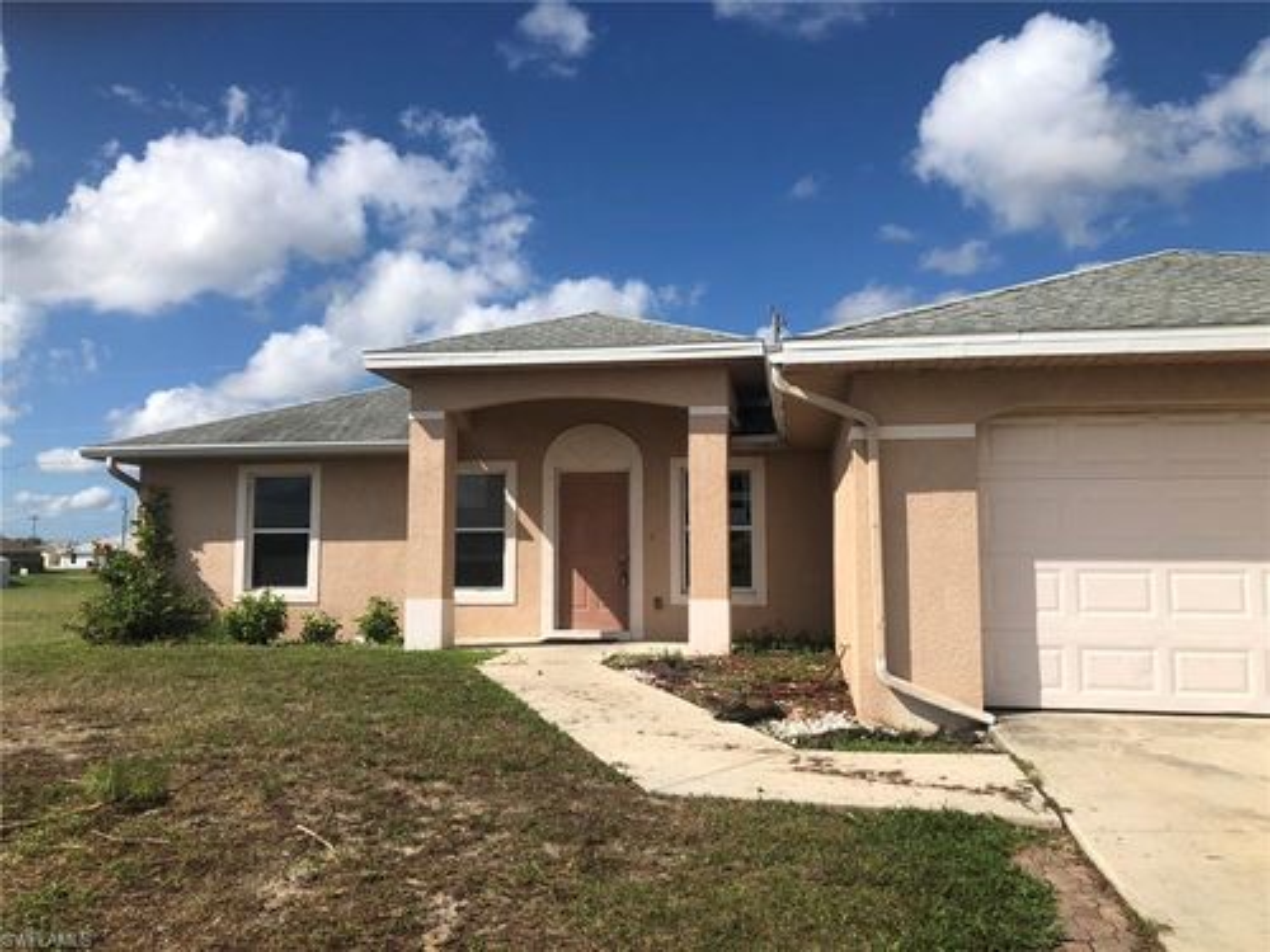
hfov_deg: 63.4
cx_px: 635
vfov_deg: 49.7
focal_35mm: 28
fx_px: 1027
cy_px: 476
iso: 25
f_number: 1.8
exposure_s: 1/3472
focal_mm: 3.99
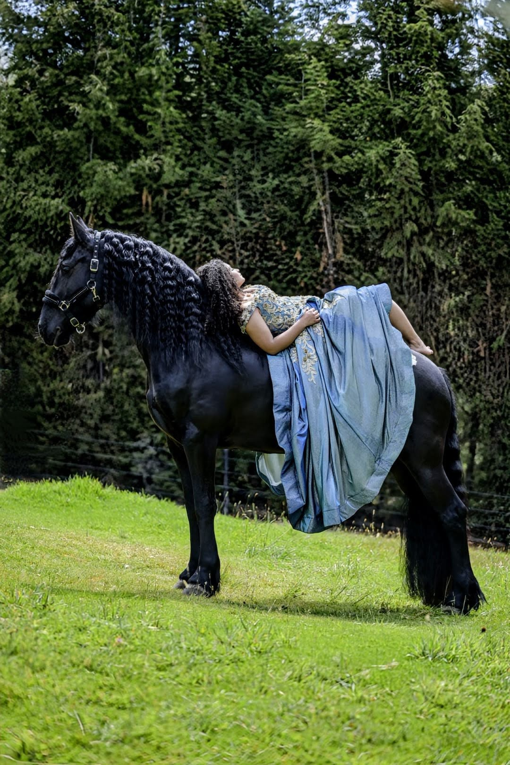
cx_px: 255
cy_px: 382
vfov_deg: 23.9
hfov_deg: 16.1
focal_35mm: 85
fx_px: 1806
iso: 50
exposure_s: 1/640
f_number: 1.8
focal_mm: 85
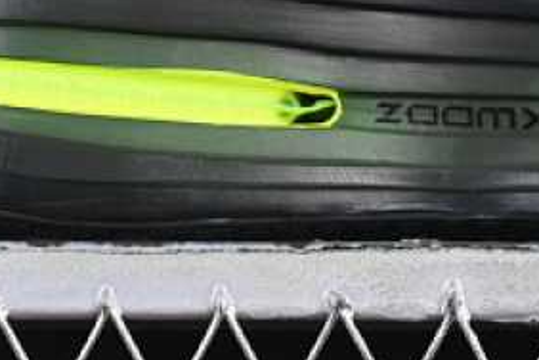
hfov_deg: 7.1
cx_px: 552
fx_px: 4297
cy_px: -184
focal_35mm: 287
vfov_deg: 4.8
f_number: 6.3
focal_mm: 50
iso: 160
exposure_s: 1/50
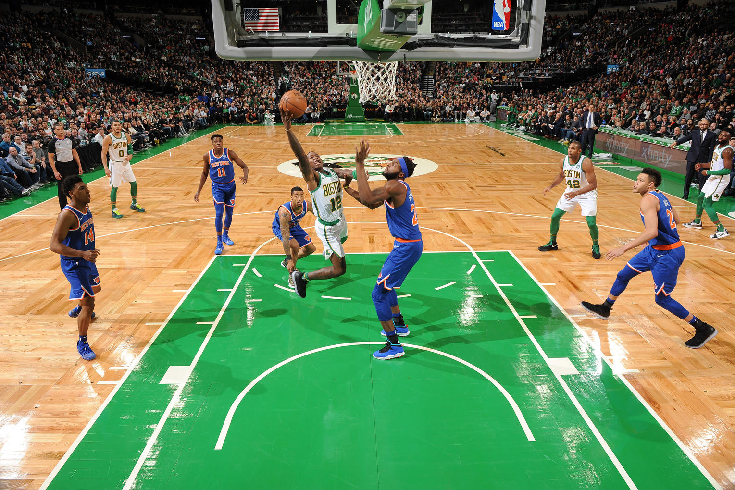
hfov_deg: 73.7
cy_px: 245
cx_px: 368
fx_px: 490
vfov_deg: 53.2
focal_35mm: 24
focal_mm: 24
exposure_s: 1/250
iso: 500
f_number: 6.3
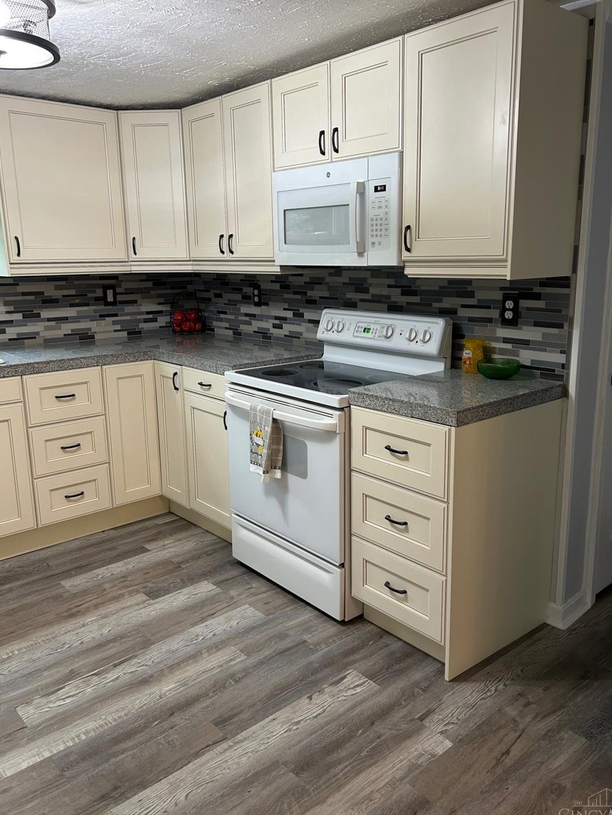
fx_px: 660
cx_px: 319
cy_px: 396
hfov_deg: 49.7
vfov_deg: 63.4
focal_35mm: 28
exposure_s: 1/60
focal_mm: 5.7
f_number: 1.5
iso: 160
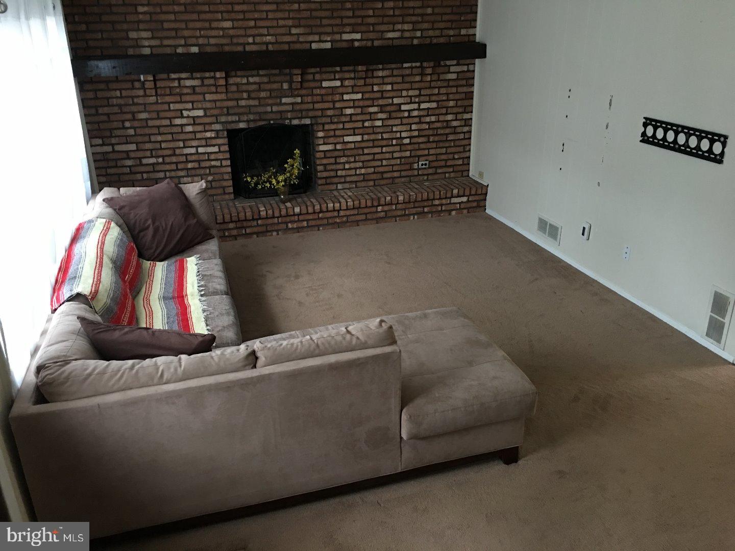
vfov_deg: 48.2
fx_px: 616
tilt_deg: -22.9
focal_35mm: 29
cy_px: 276
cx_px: 368
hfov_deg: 61.7
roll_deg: +0.8
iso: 64
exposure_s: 1/4
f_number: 2.2
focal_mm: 4.15
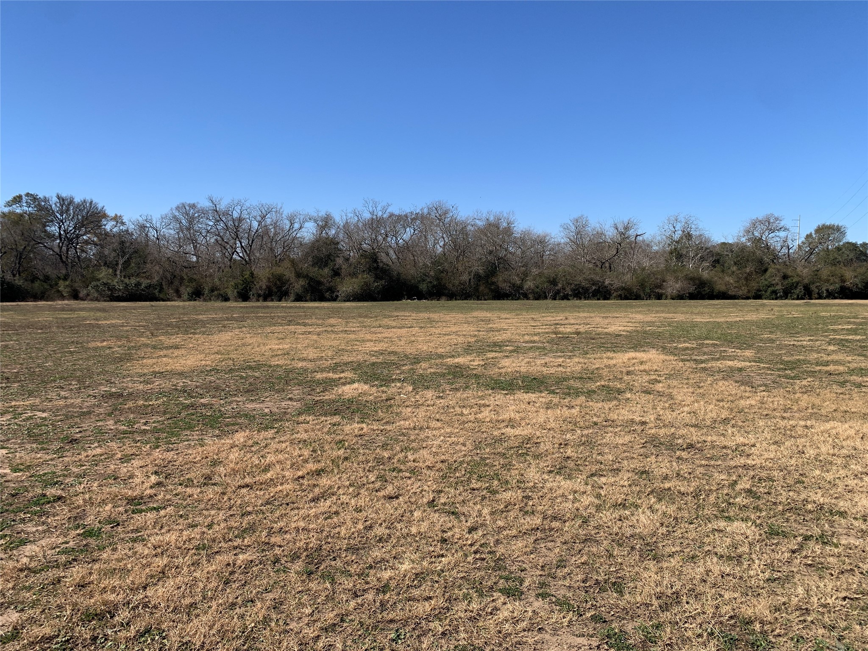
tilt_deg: -4.7
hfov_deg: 67.3
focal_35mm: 26
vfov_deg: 53.1
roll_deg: -0.5
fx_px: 652
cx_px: 434
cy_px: 326
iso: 25
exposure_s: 1/2364
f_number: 1.8
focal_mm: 4.25
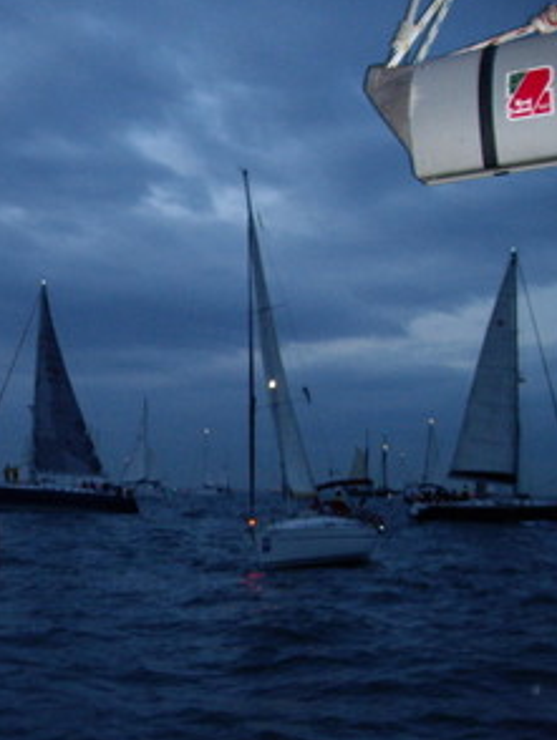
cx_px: -5
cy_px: 438
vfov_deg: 31.1
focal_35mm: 62
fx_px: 1328
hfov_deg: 22.7
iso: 200
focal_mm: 6.2
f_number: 2.7
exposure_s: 1/40
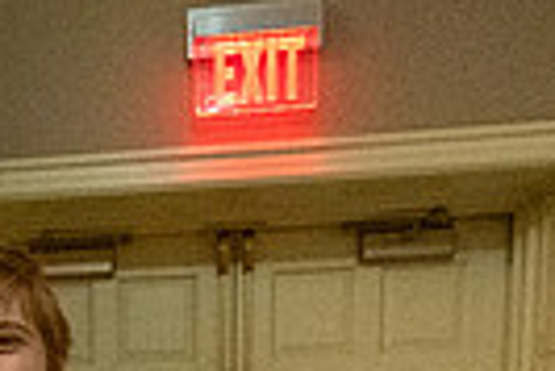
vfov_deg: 18.9
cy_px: 594
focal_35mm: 61
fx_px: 941
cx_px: -13
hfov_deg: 30.3
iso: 25600
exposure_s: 1/250
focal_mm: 14
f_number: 4.5
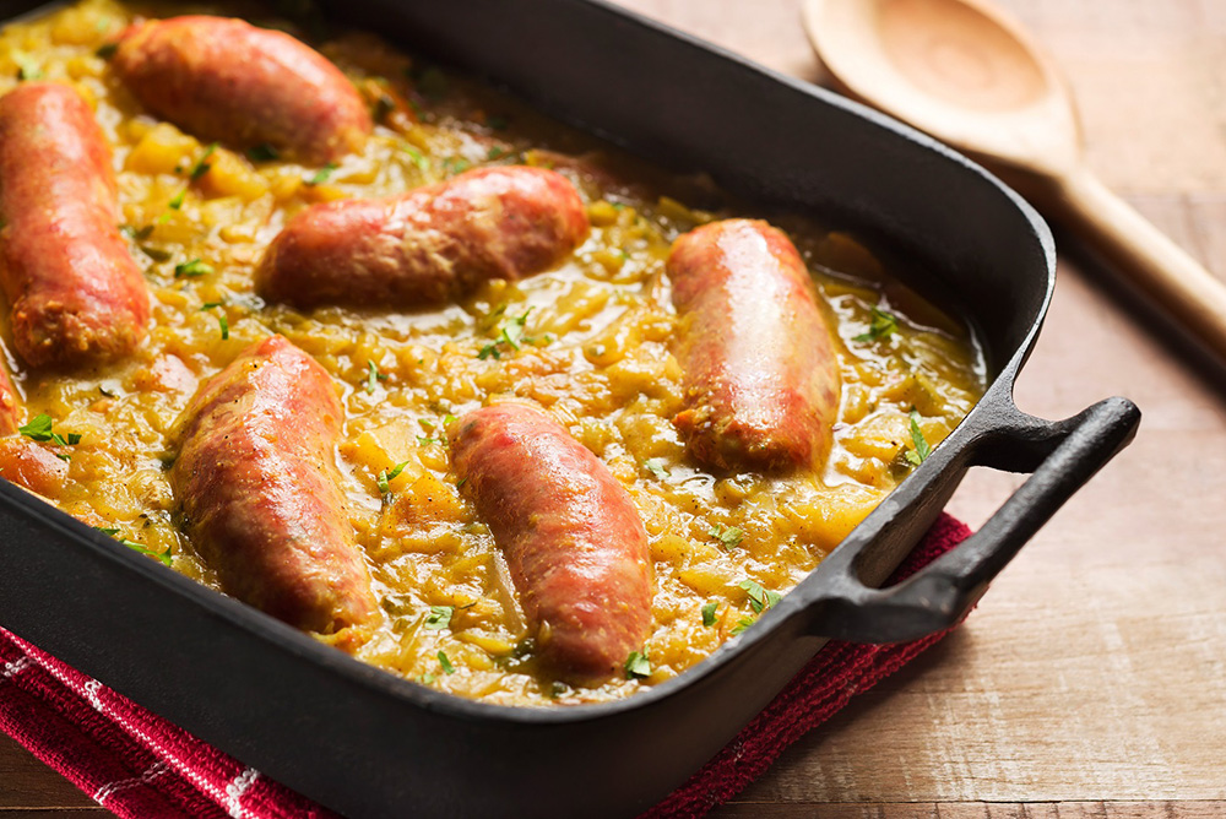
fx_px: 2896
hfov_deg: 23.9
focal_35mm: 85
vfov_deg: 16.1
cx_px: 613
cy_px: 410
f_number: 8
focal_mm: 85
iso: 200
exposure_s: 1/250
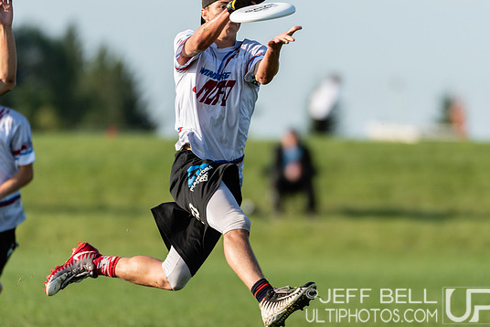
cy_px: 174
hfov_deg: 3.2
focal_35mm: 642
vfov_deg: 2.1
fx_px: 8743
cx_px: 271
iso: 220
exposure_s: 1/1000
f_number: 4
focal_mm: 360
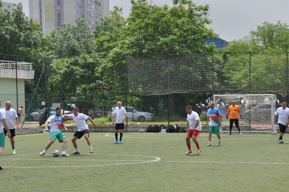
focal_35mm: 106
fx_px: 850
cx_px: 138
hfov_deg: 19.3
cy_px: 116
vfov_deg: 12.9
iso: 200
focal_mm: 52
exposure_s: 1/250
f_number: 8
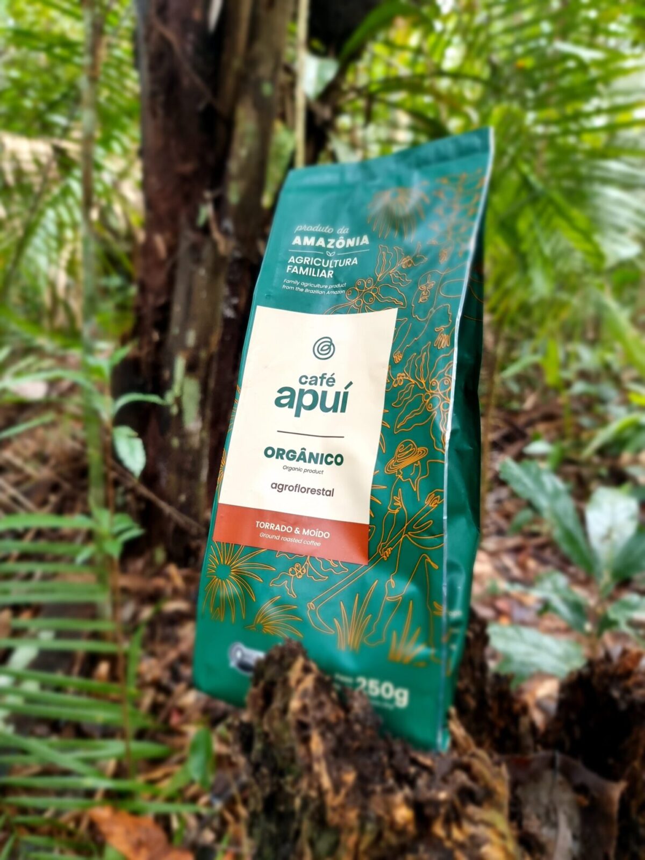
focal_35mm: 24
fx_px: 596
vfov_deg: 71.6
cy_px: 430
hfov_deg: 56.8
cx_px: 322
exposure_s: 1/60
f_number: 1.8
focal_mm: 6.7
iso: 320
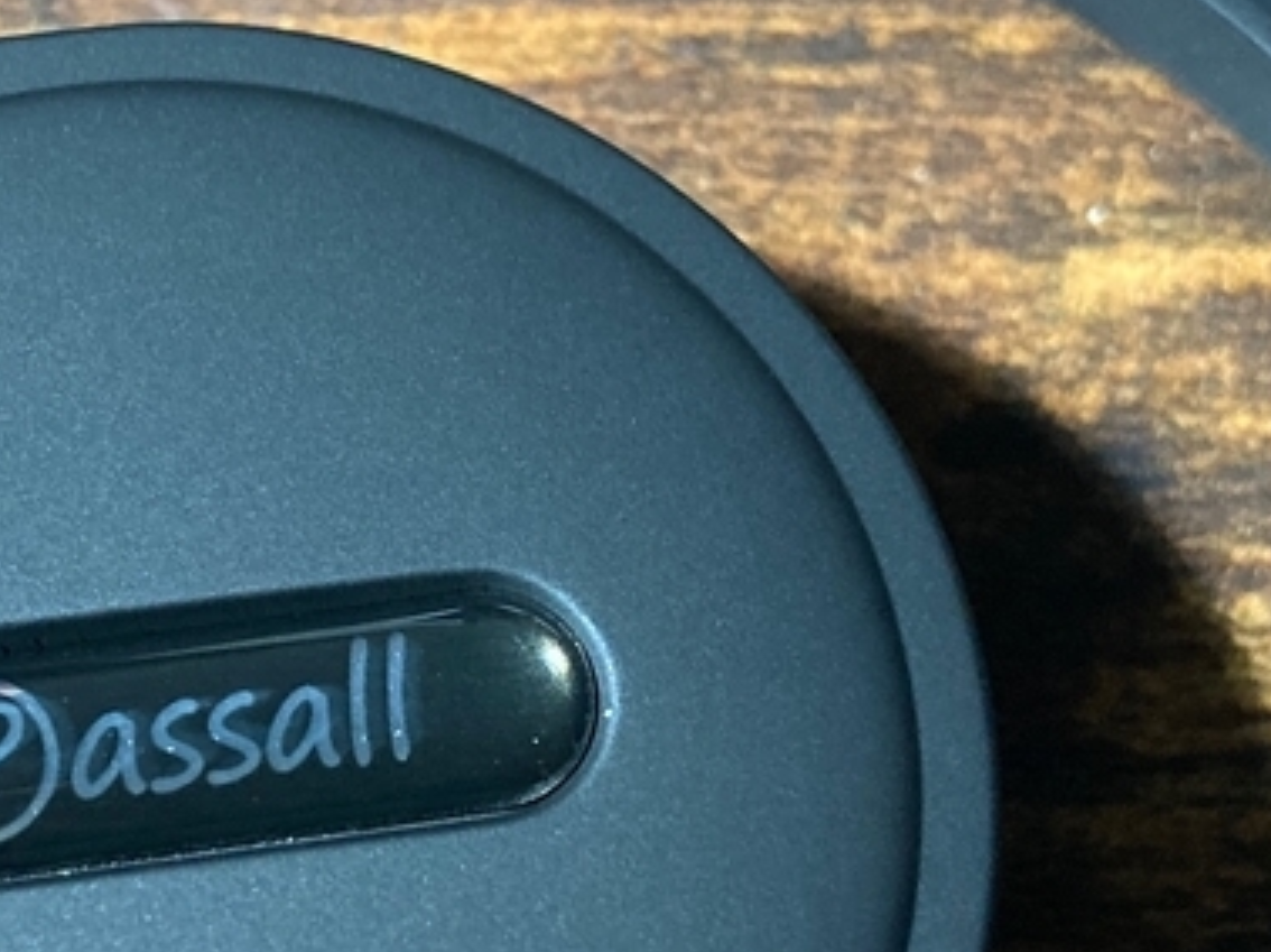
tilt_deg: -68.2
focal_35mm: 89
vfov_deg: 16.6
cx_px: 387
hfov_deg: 21.9
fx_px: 3266
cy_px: 538
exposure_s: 1/60
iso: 250
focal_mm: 3.99
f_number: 1.8
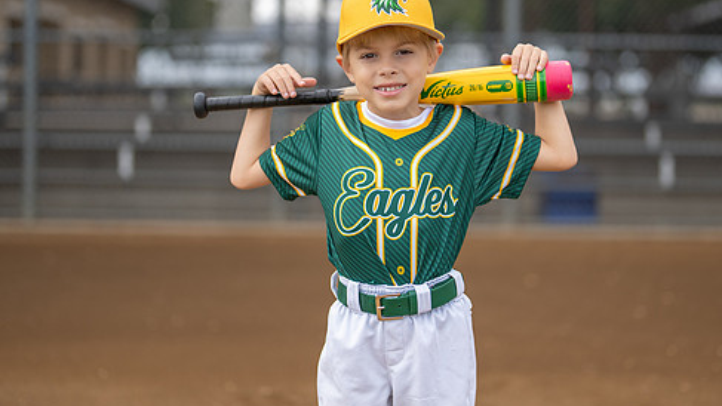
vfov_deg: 16.3
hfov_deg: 28.6
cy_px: 147
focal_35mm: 74
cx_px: 387
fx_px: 1417
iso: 200
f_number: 1.2
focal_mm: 50
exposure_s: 1/3200
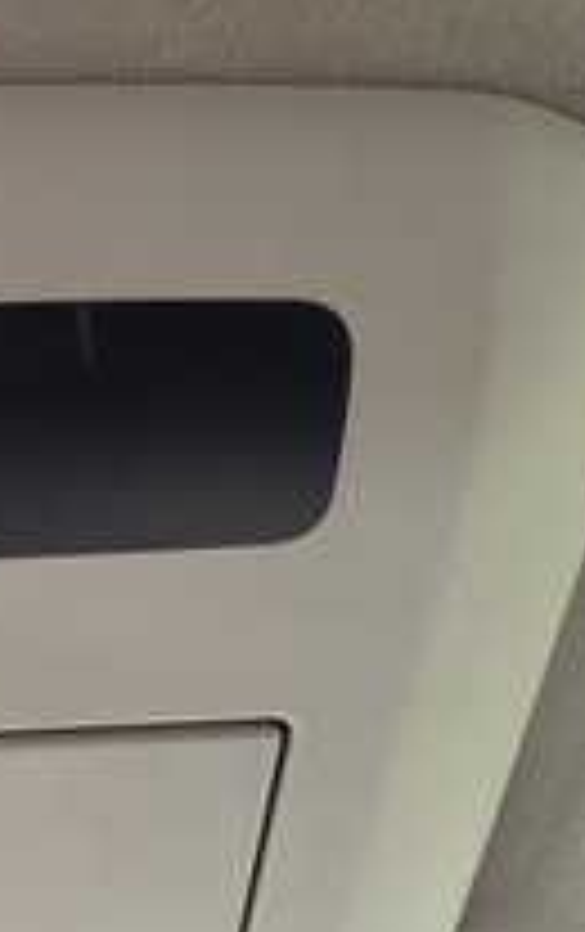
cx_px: -104
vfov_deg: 42.0
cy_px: 626
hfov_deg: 25.0
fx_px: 1195
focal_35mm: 47
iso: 500
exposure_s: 1/50
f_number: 1.65
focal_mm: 6.19
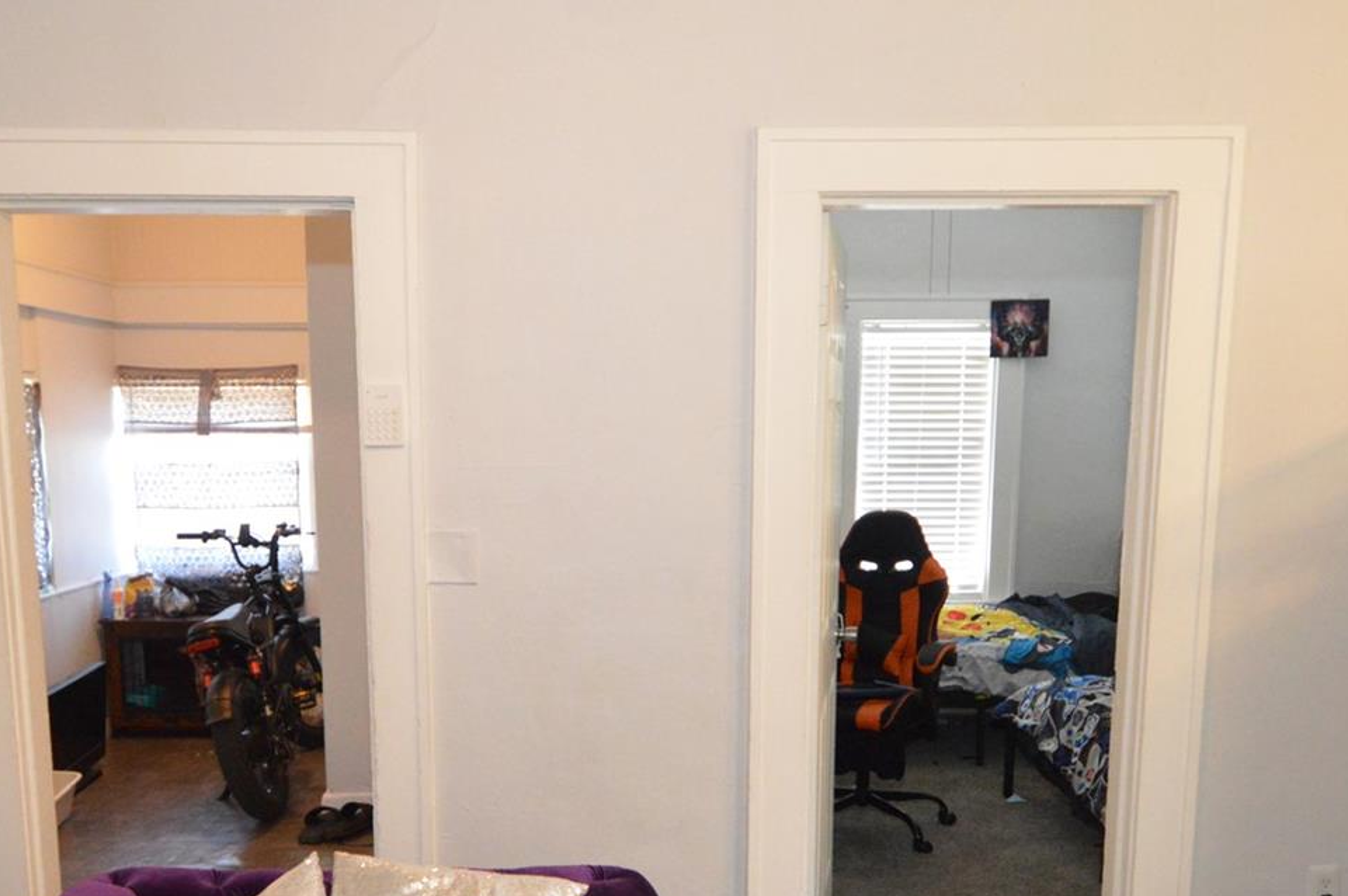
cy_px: 623
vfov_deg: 42.7
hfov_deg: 61.9
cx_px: 615
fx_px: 1122
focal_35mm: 30
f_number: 4
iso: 2800
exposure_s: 1/60
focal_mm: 12
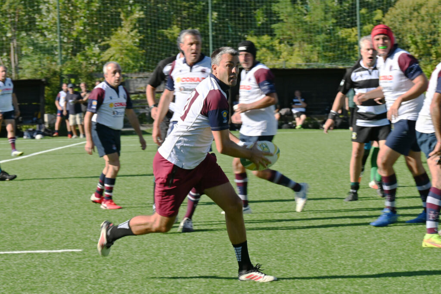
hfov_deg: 12.5
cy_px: 147
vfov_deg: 8.3
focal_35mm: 165
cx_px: 220
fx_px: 2021
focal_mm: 110
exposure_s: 1/200
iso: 125
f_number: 10
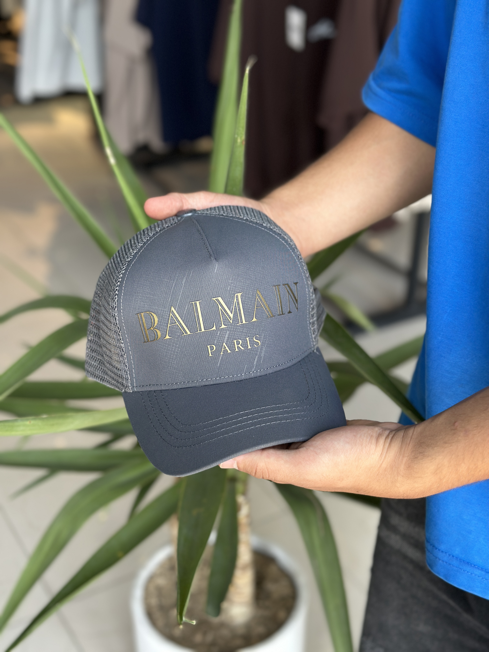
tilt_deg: -29.4
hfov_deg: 30.3
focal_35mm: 48
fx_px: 904
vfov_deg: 39.7
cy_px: 326
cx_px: 244
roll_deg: +0.2
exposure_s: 1/165
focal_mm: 6.86
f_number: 1.78
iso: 80
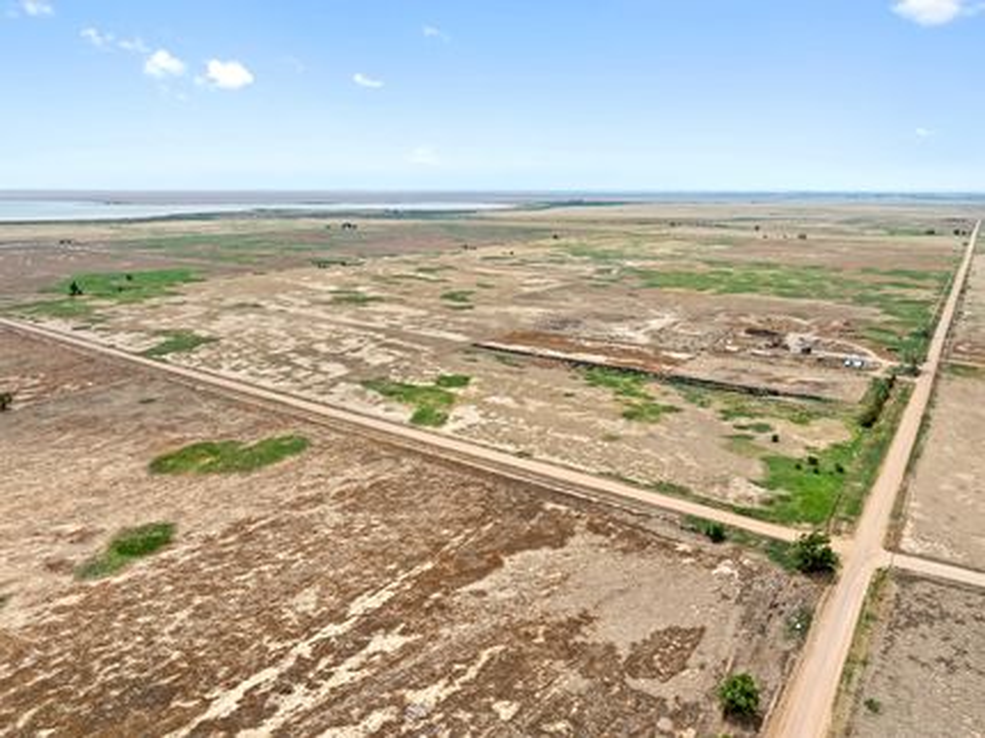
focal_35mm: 24
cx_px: 492
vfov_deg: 56.8
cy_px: 369
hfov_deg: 71.6
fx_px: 683
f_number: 2.8
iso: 130
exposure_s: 1/240
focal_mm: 12.29
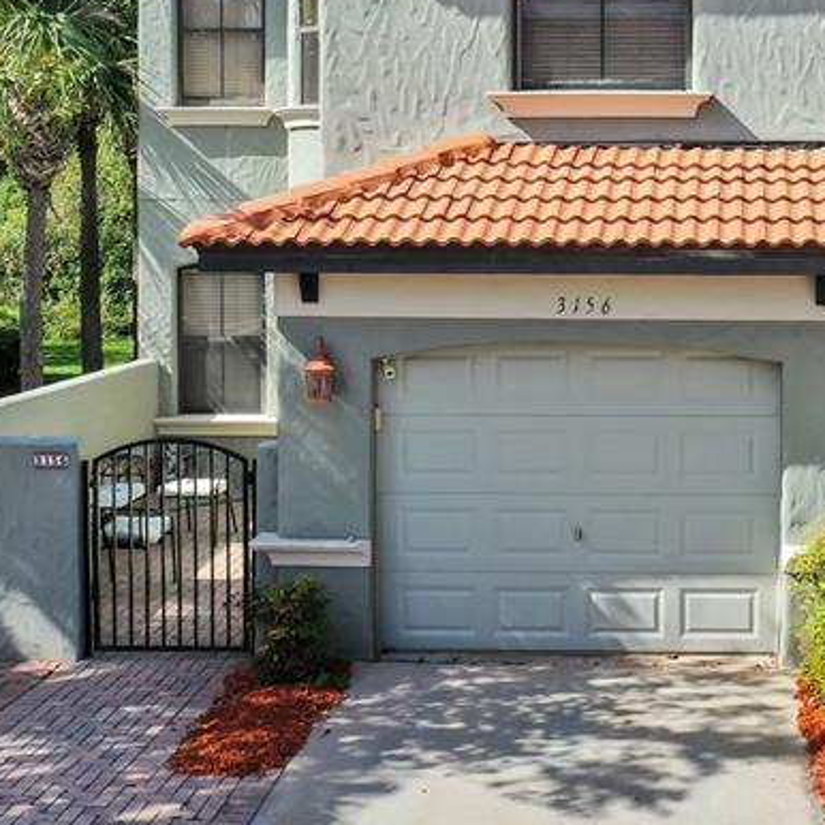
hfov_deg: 26.9
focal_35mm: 63
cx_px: 635
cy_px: 292
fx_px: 1699
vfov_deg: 27.2
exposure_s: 1/320
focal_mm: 10.26
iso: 100
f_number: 6.3
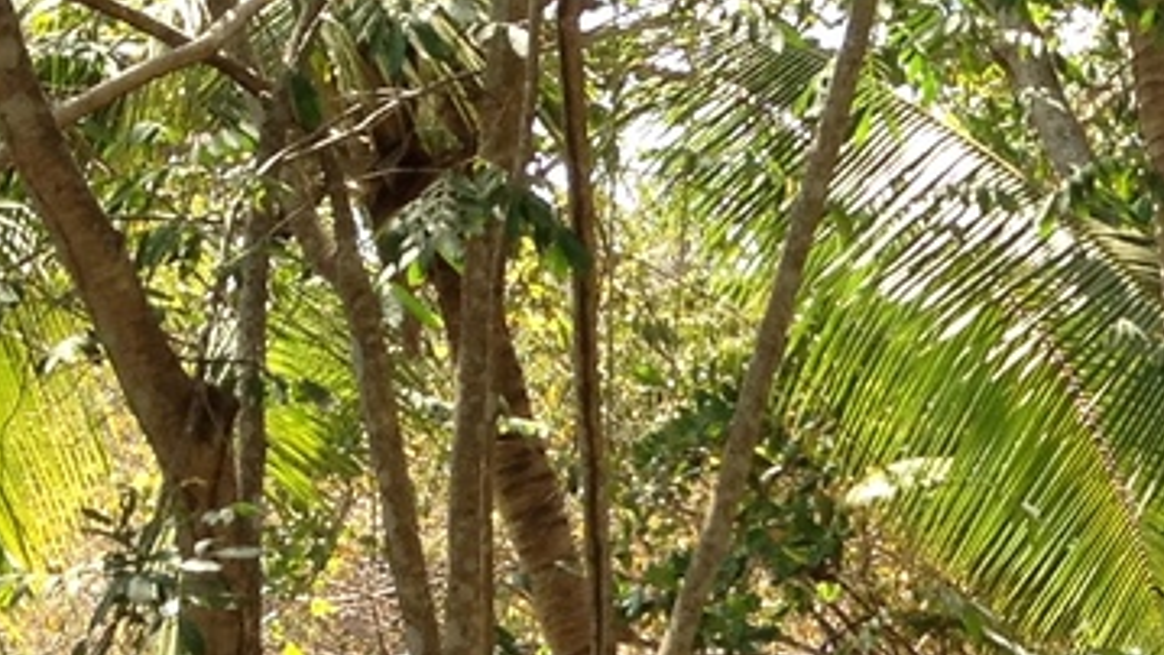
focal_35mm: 170
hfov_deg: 12.3
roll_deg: -1.6
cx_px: 1453
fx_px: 5247
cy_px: 1067
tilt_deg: -5.3
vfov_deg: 7.0
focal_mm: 4.28
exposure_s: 1/325
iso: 50
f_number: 2.4
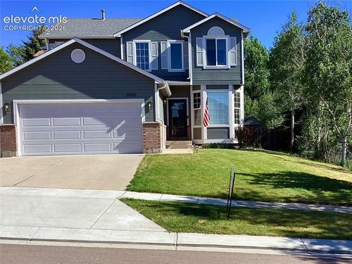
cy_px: 132
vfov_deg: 45.4
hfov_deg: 58.4
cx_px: 176
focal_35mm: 31
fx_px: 315
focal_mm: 3.3
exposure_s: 1/1101
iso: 25
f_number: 2.4
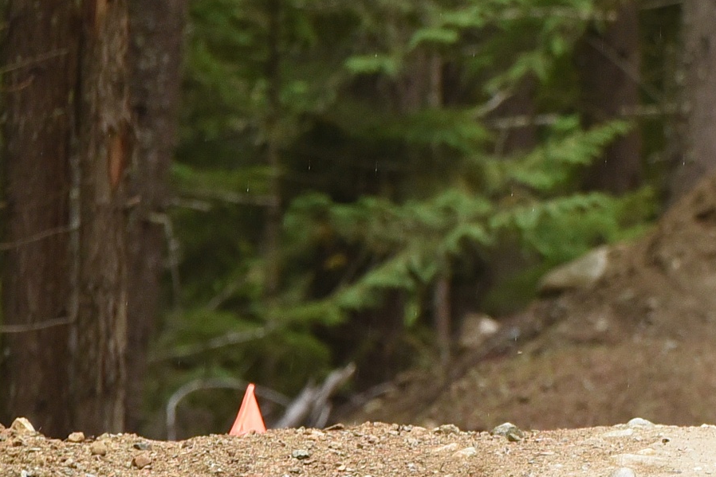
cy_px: -330
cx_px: 1253
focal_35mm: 891
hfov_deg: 2.3
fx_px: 17723
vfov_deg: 1.5
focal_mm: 200
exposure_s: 1/200
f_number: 5.6
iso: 1250
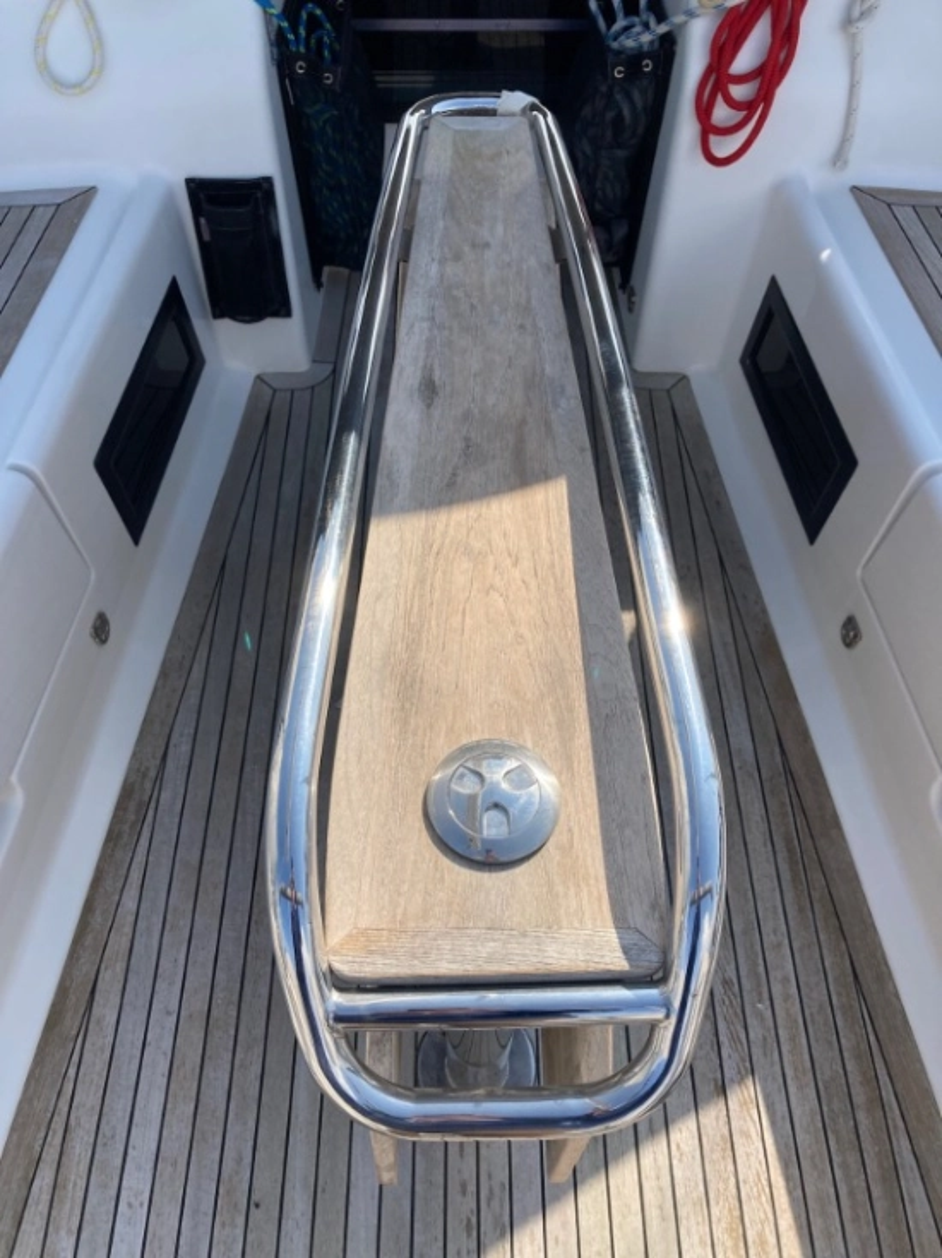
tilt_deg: -51.9
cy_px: 629
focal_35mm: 28
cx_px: 471
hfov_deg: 49.7
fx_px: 1017
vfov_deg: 63.5
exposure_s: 1/1919
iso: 20
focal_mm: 3.99
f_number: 1.8
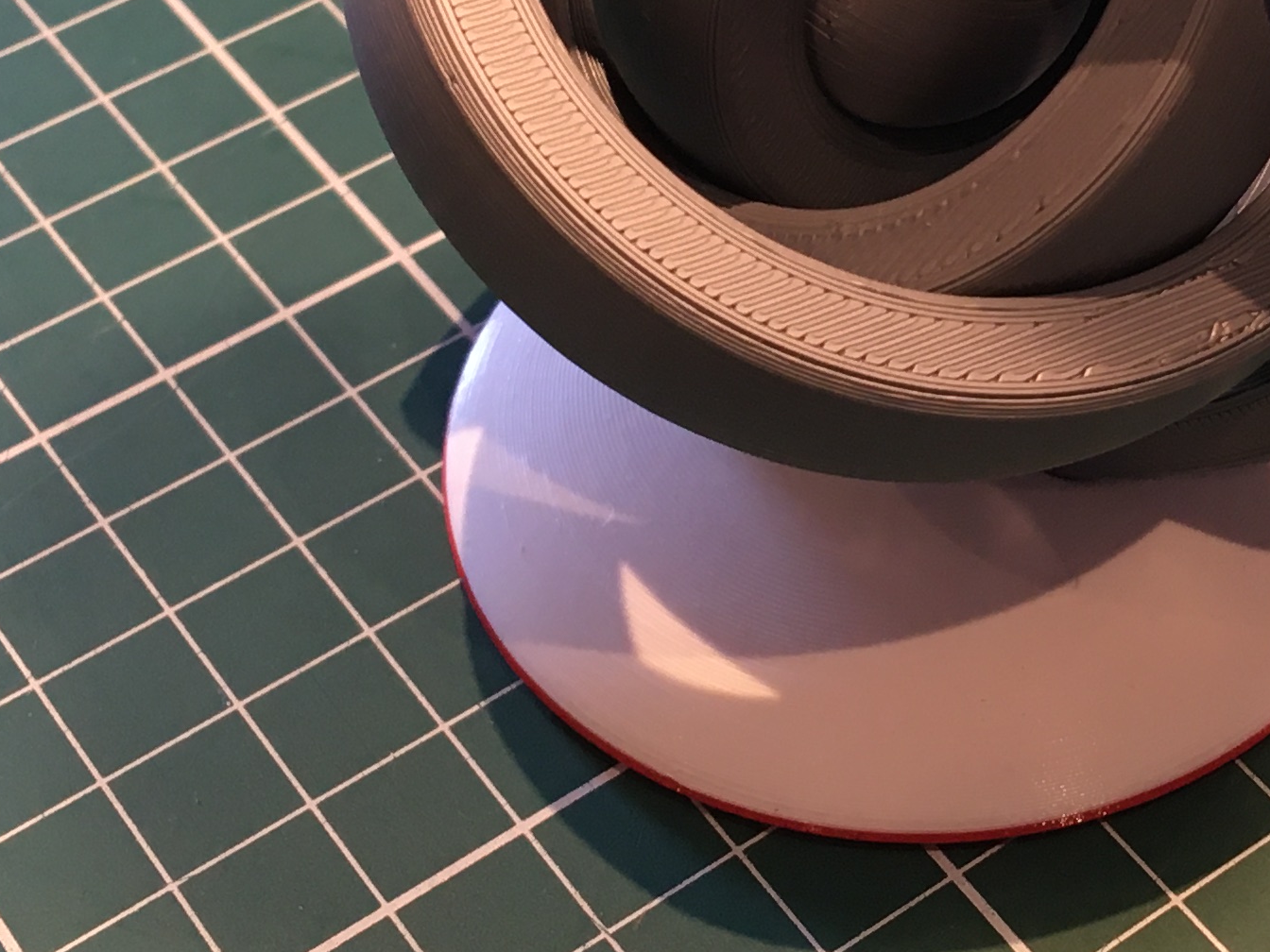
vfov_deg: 16.8
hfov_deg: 22.4
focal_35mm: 87
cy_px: 144
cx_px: 901
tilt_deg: -44.8
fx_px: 3192
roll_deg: +0.4
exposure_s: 1/33
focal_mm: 4.15
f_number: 2.2
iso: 64
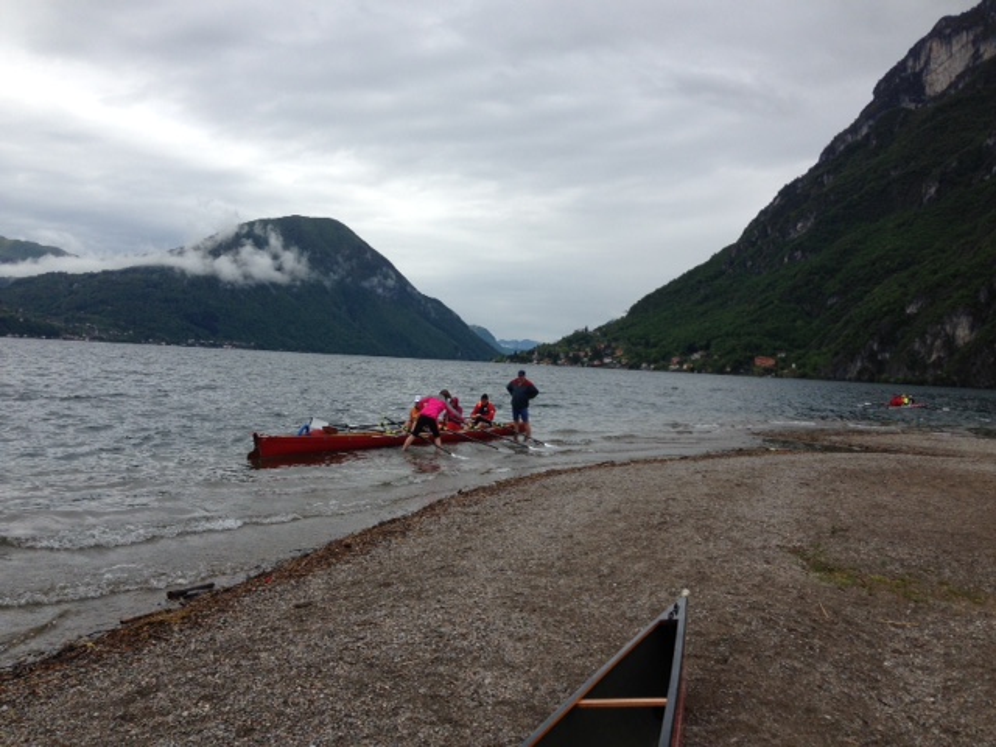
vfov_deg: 42.9
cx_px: 498
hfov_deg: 55.4
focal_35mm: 33
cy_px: 374
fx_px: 950
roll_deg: -2.1
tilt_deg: -3.1
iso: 50
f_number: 2.4
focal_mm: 4.12
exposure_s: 1/1506
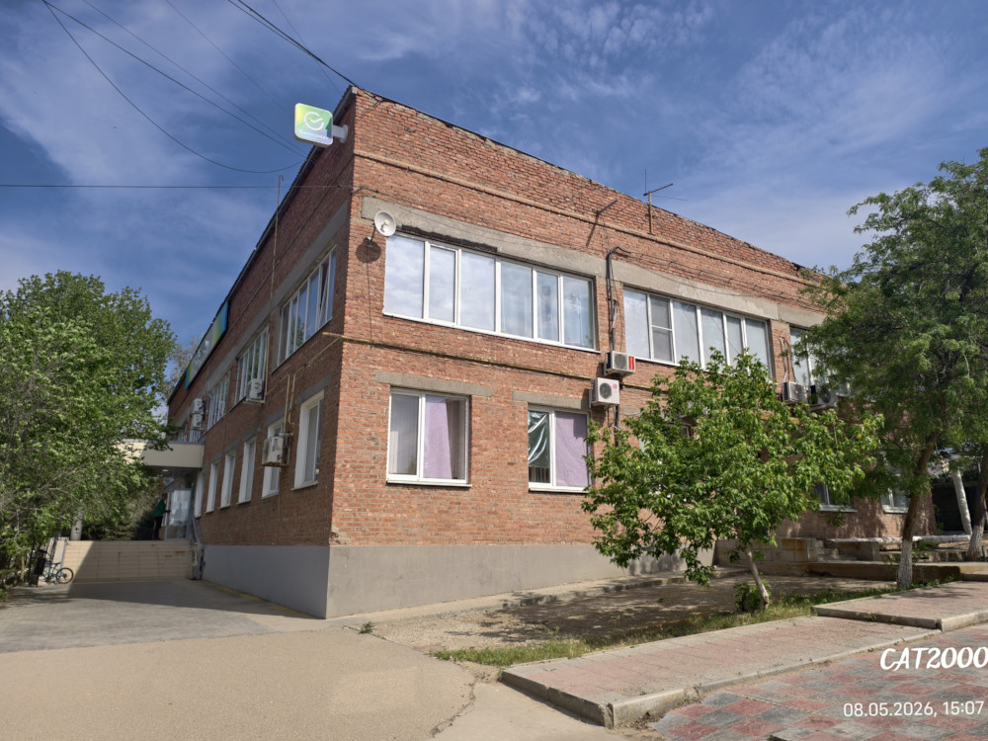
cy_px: 370
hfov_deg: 73.9
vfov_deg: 58.9
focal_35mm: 23
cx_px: 494
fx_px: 656
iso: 72
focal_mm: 6.54
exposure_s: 1/3559
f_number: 1.57
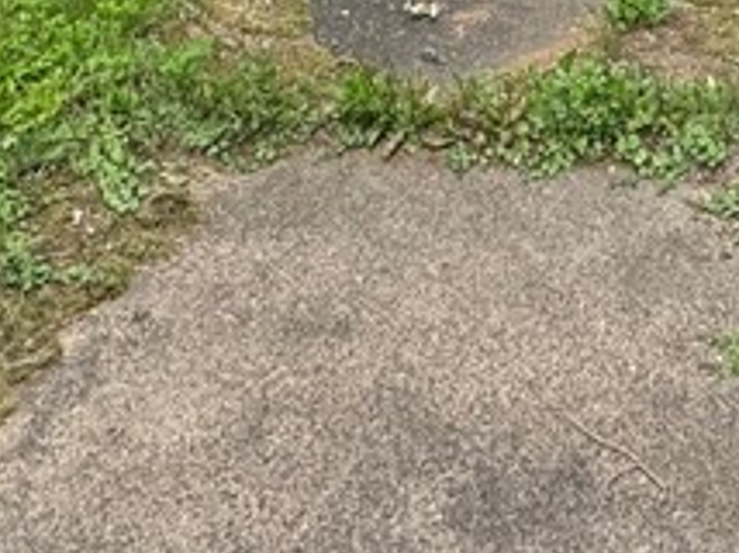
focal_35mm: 67
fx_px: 1429
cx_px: 584
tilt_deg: +9.8
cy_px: -736
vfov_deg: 14.8
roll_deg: -1.8
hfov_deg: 28.4
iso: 40
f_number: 2.2
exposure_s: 1/652
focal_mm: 2.22
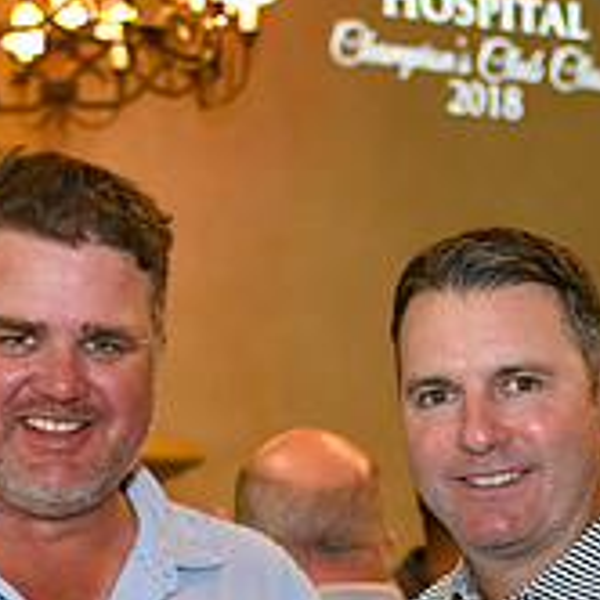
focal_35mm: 101
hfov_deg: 16.7
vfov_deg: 17.2
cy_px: 432
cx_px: -47
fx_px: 1981
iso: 1250
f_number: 3.2
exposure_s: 1/125
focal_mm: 34
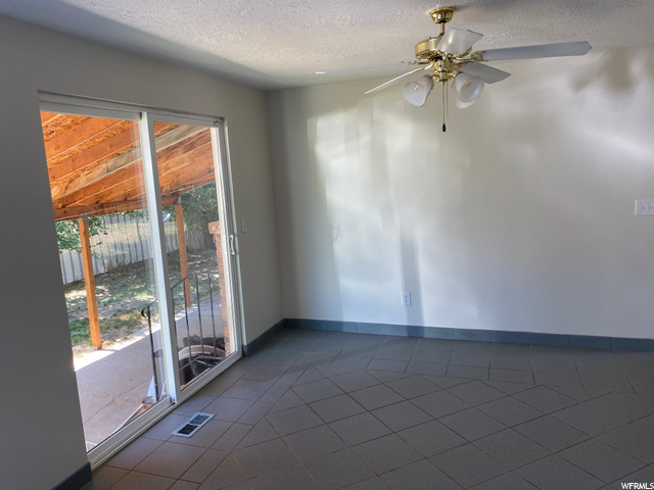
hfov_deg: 67.3
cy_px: 245
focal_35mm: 26
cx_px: 327
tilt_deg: -8.2
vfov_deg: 53.1
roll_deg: +3.1
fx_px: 491
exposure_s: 1/121
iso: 64
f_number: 1.8
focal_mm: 4.25
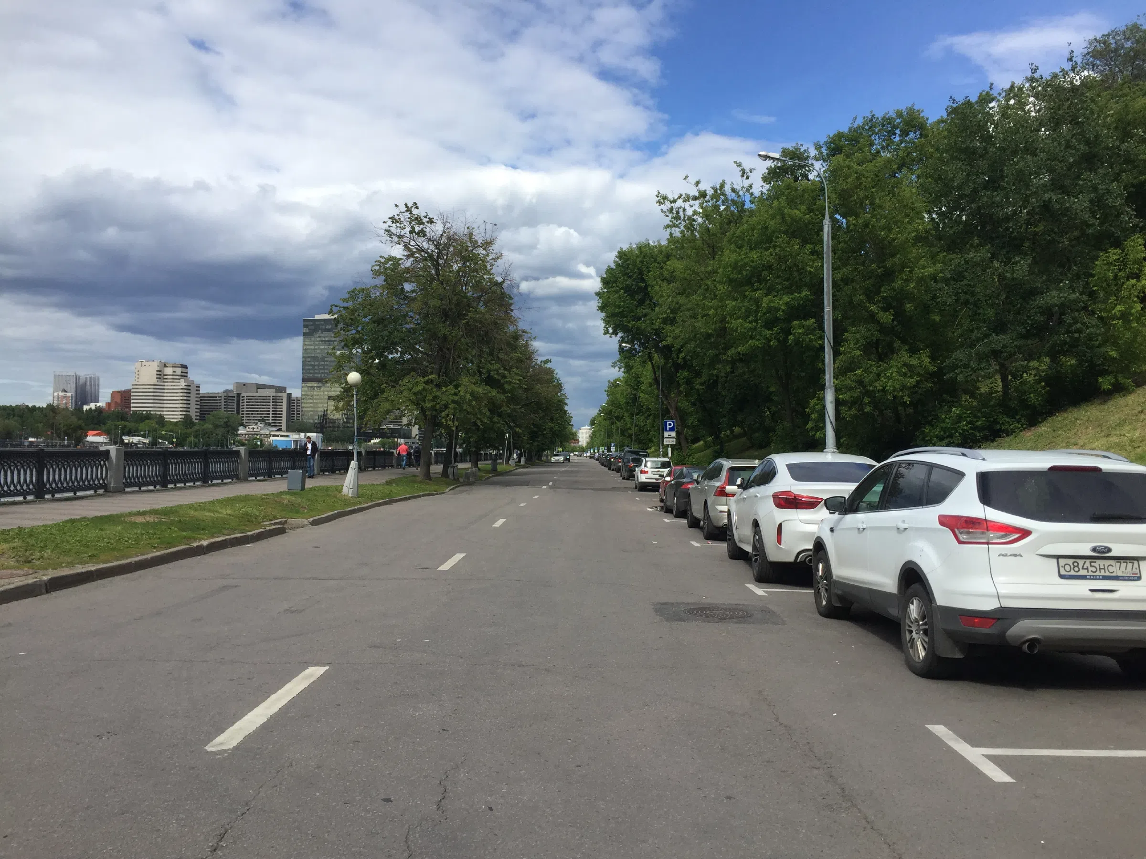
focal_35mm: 29
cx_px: 573
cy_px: 430
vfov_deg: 48.2
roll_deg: -1.0
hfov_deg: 61.7
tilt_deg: +3.2
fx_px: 960
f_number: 2.2
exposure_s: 1/2475
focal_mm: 4.15
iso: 32
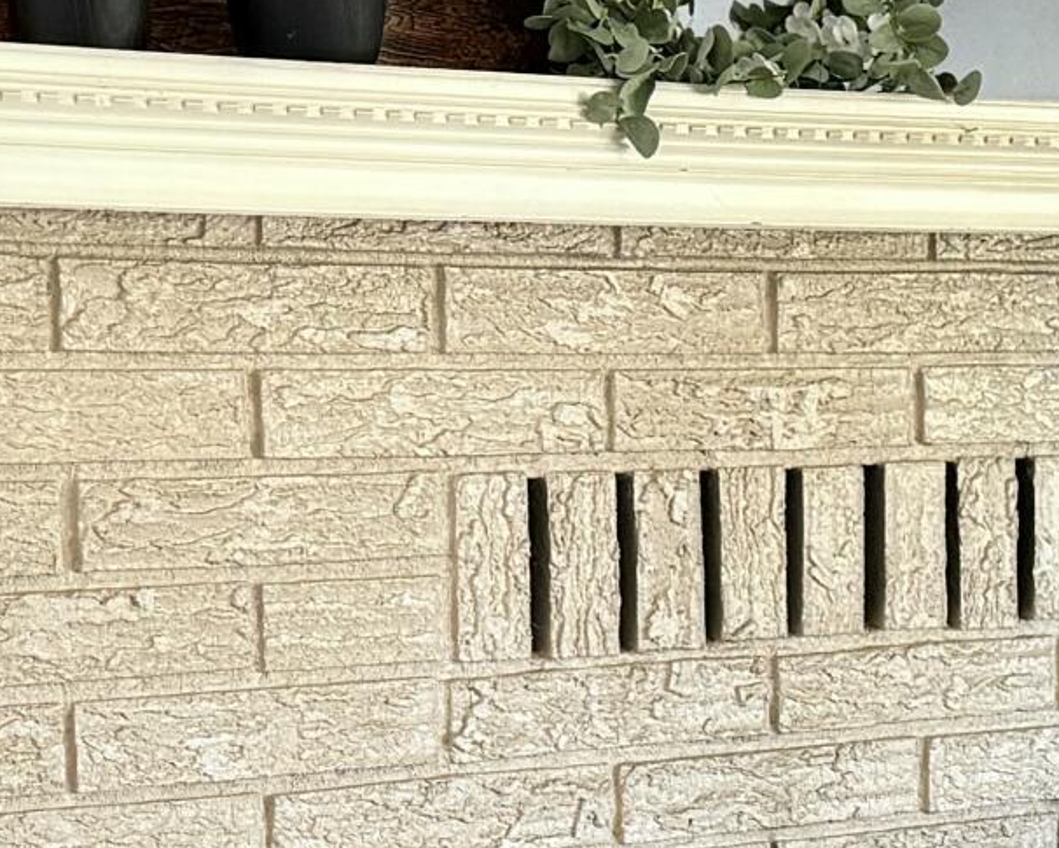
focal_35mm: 116
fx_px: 3636
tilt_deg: -7.7
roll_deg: -0.1
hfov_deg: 16.4
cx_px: 853
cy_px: 838
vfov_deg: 13.1
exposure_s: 1/60
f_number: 1.78
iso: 320
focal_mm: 6.76
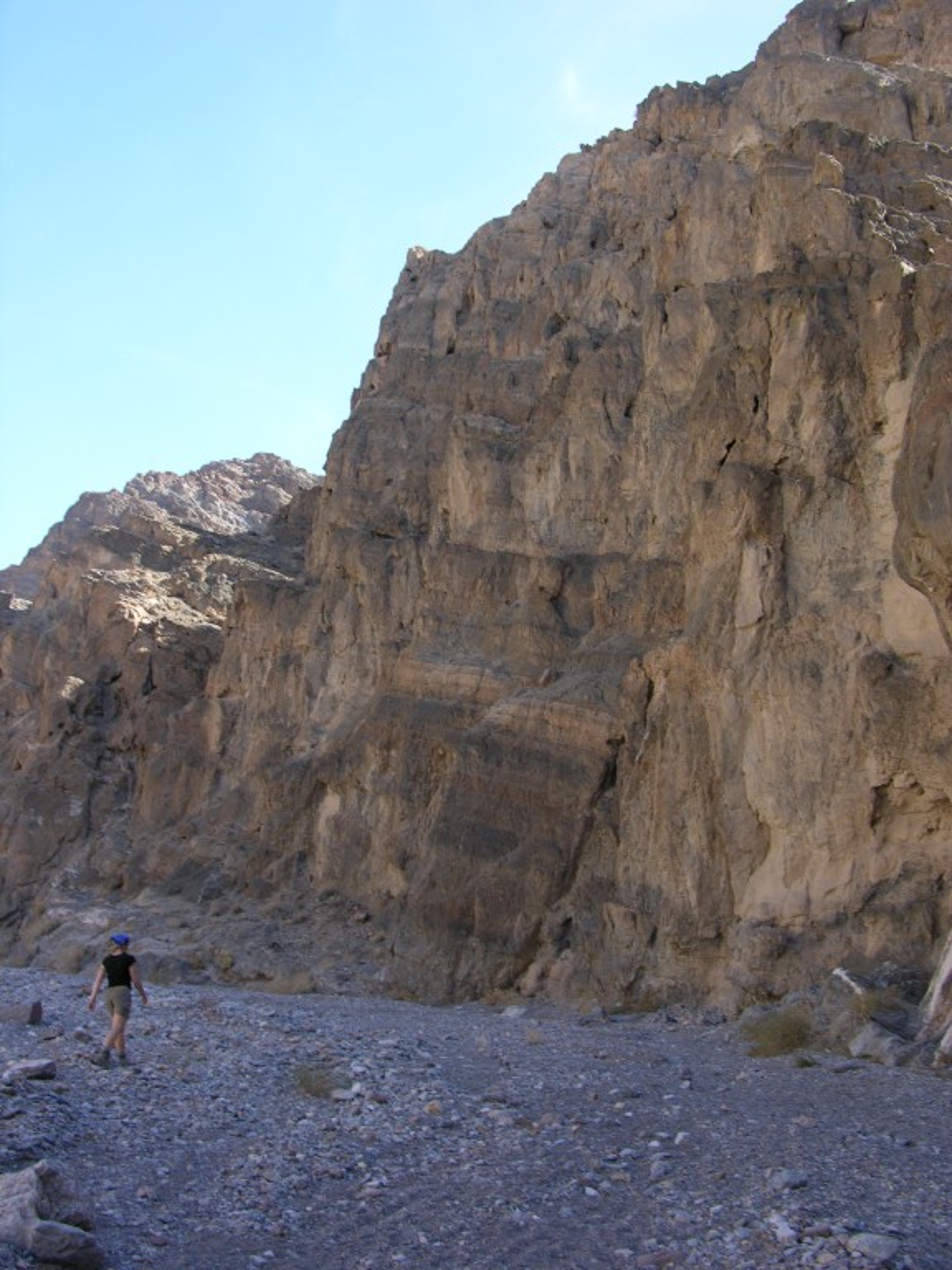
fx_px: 1283
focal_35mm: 35
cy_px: 635
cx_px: 476
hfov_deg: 40.7
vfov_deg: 52.6
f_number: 4
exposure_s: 1/116
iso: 50
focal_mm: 8.9
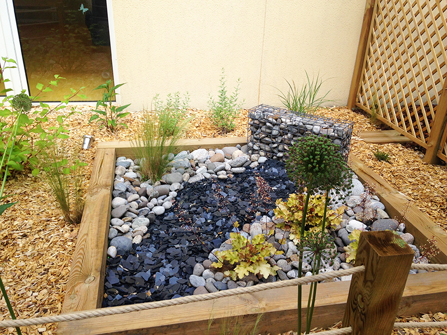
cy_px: 168
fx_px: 426
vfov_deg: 42.9
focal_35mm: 33
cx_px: 224
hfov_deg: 55.4
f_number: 2.4
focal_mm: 4.12
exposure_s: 1/313
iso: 50
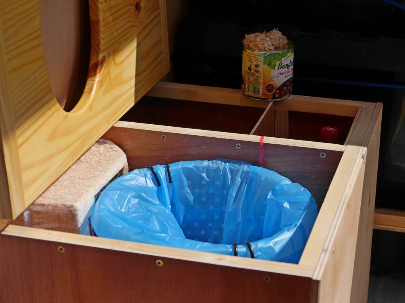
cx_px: 202
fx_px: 959
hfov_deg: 23.8
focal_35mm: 82
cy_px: 152
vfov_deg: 18.0
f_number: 5.3
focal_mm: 41
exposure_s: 1/1300
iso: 200
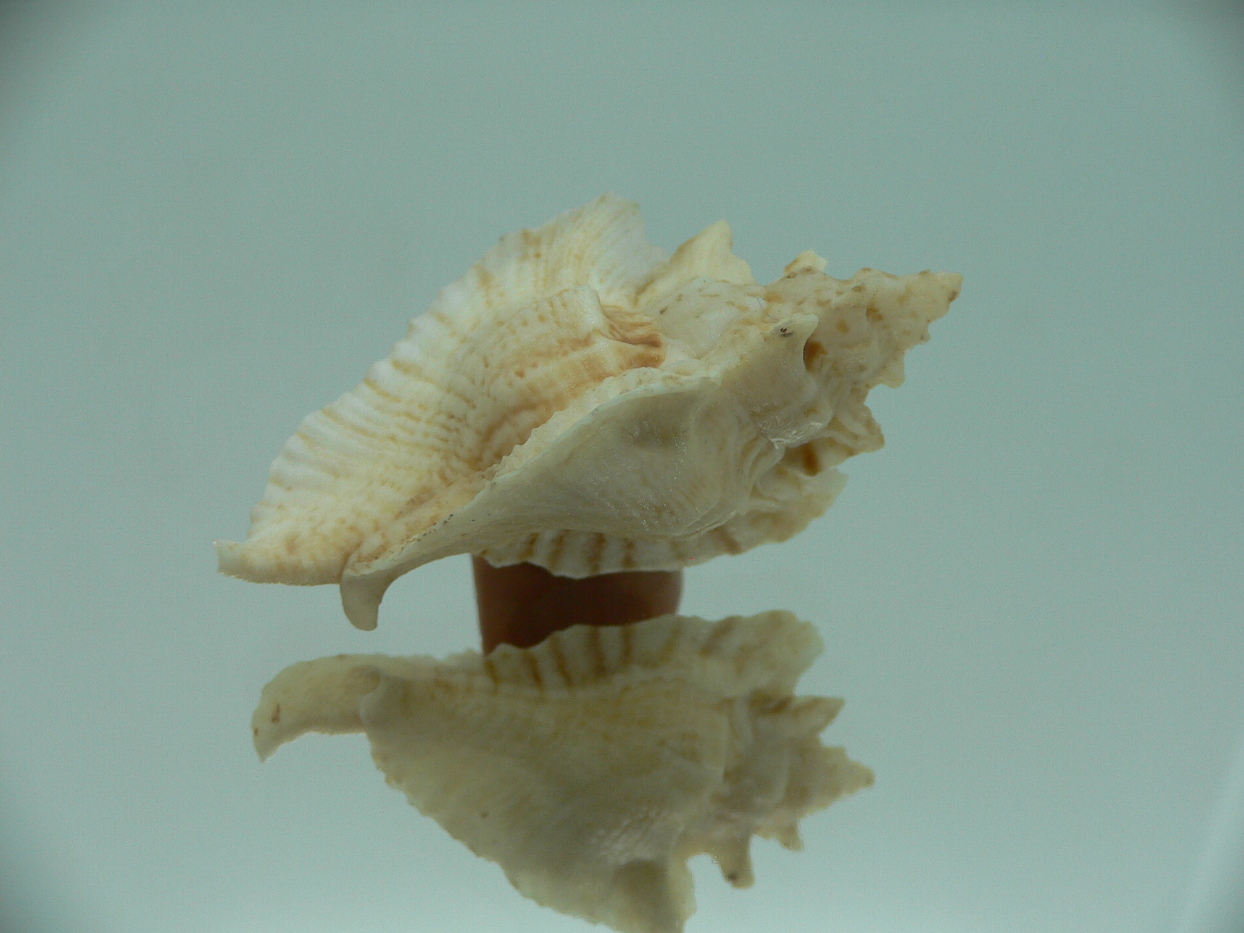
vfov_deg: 40.7
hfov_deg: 52.6
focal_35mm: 35
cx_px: 622
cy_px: 466
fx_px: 1258
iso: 80
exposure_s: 1/60
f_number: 2.8
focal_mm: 4.6
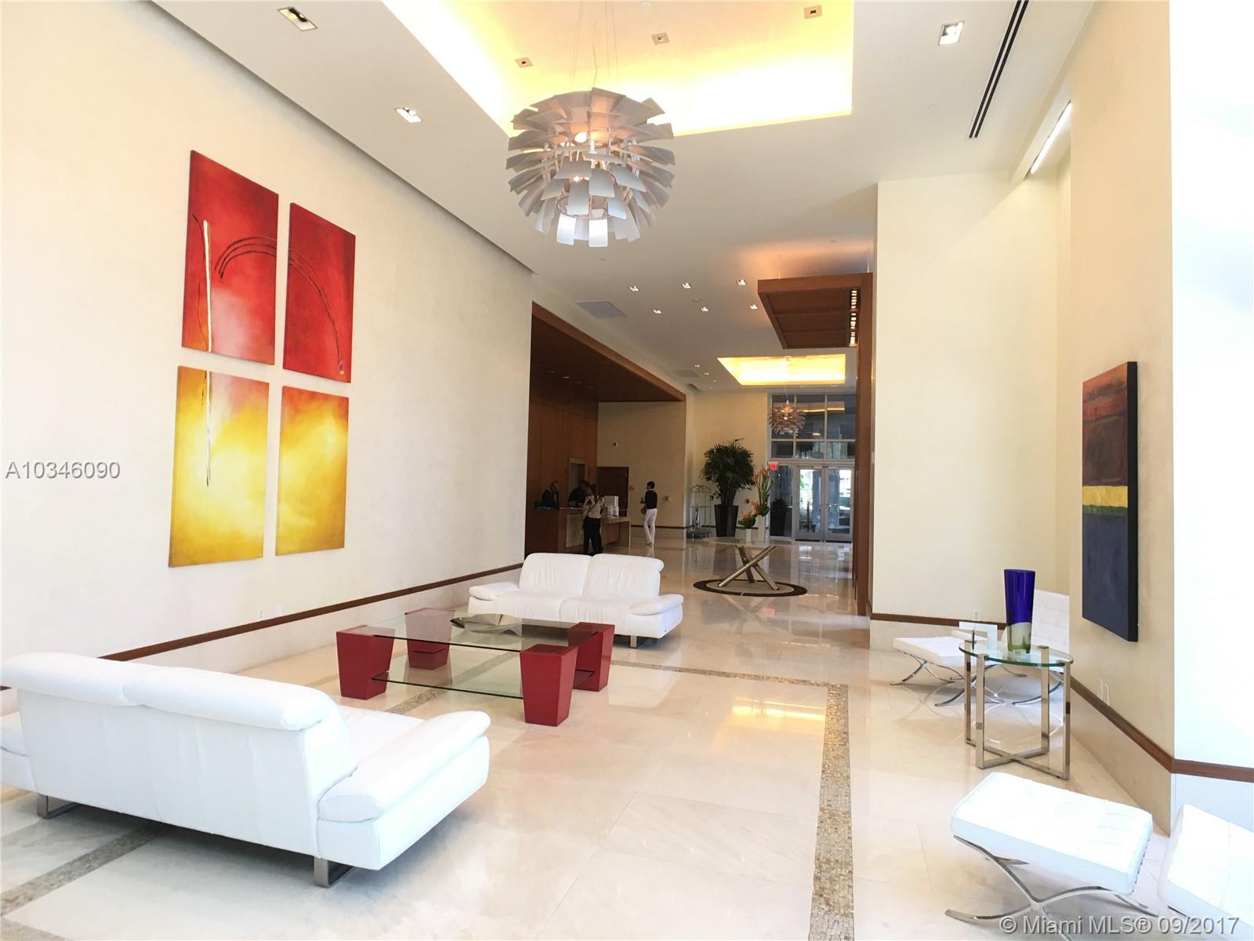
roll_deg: -1.8
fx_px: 1051
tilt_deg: +2.2
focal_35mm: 29
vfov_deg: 48.2
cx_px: 627
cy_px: 470
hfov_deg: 61.7
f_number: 2.2
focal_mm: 4.15
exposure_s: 1/30
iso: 40
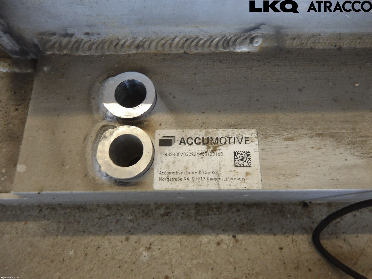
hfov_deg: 65.3
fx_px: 290
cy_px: 140
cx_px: 186
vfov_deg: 51.4
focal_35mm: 27
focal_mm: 4.9
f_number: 3
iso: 259
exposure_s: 1/60
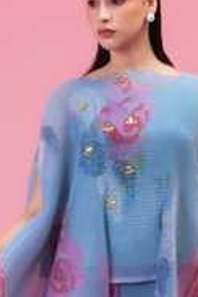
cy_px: 342
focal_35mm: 207
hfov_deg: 6.6
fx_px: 1708
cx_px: 127
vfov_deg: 9.8
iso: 250
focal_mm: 72
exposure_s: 1/125
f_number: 9
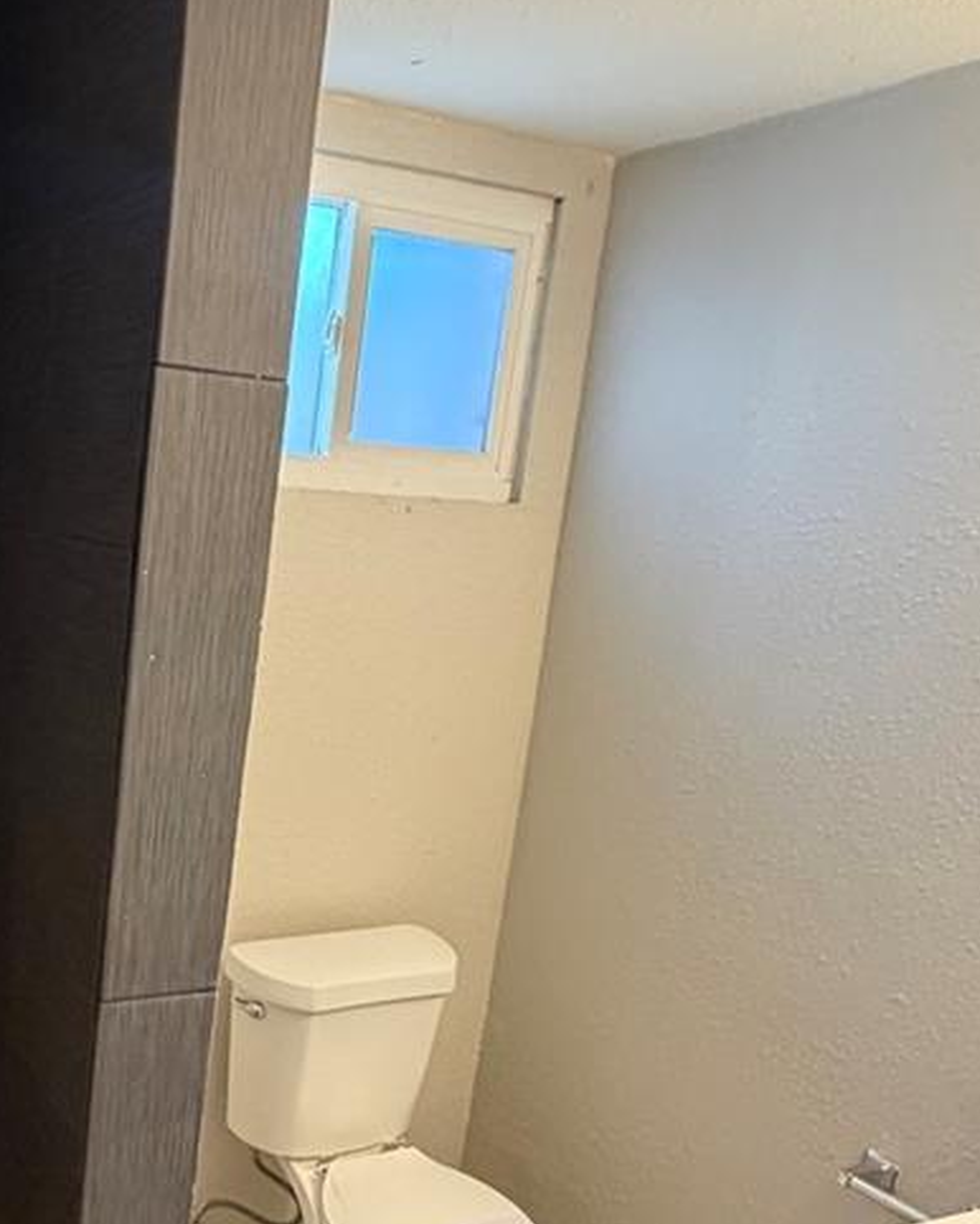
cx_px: 112
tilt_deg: -14.9
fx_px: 1232
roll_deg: -4.6
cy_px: 777
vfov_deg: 52.2
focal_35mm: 34
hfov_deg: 40.4
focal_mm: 2.22
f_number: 2.2
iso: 500
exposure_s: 1/60
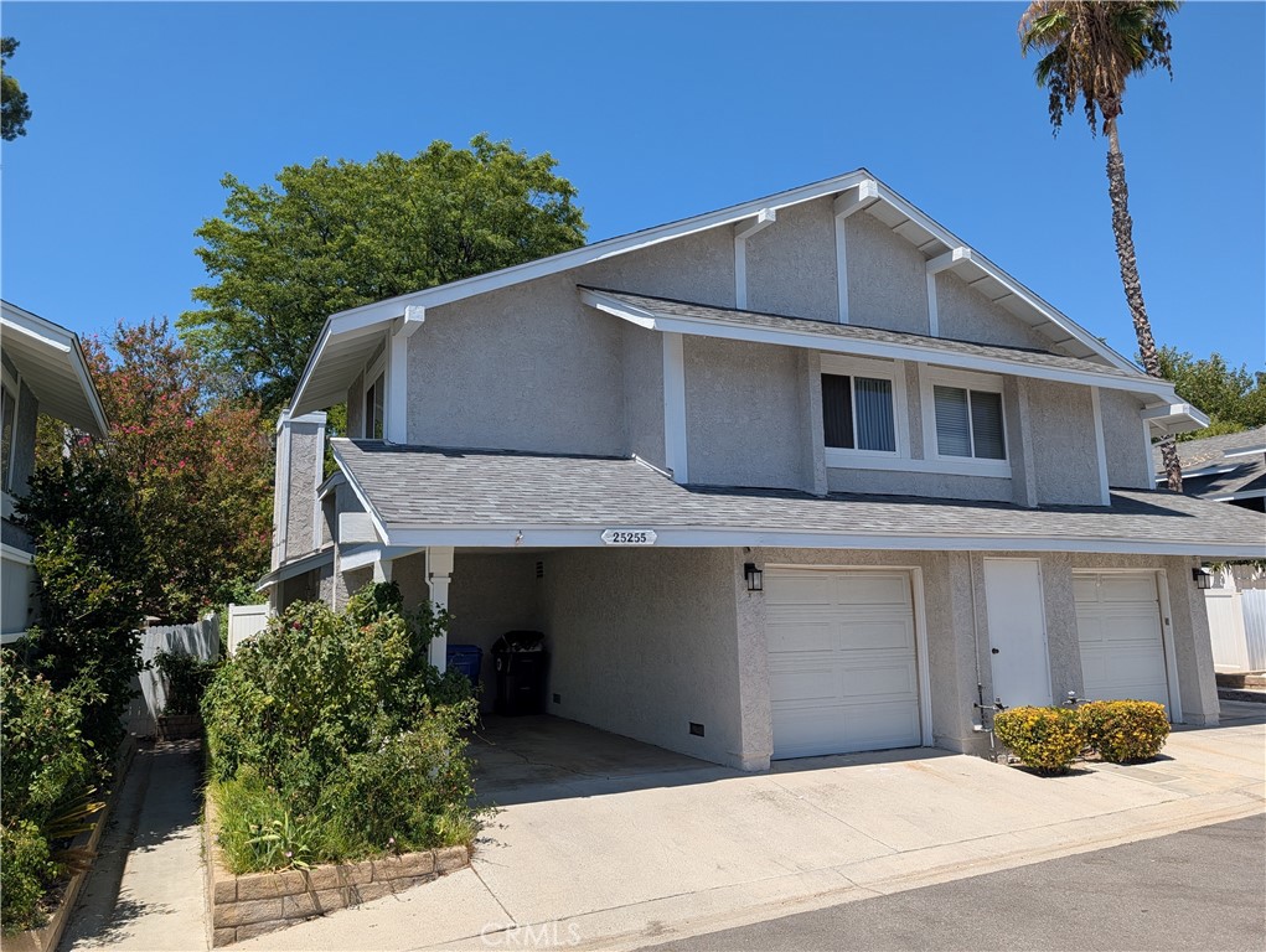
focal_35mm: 24
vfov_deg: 56.9
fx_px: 879
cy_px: 476
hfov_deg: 71.5
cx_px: 633
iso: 22
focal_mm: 6.9
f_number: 1.68
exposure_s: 1/1314
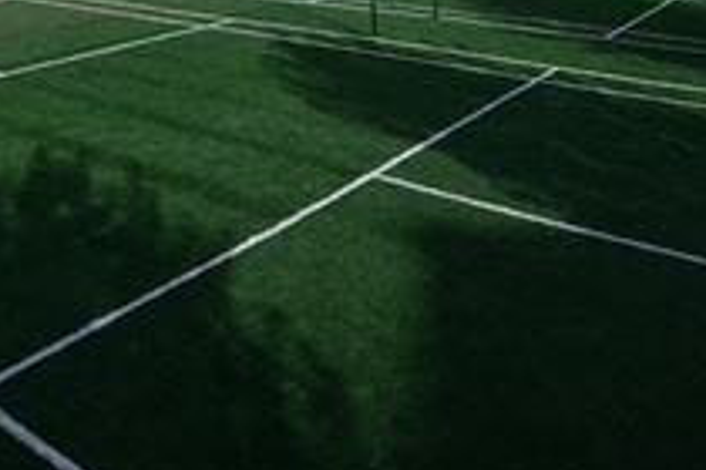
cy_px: -181
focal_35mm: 40
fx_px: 784
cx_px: 329
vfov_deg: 26.7
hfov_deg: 48.4
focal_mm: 14
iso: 250
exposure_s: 1/500
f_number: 11
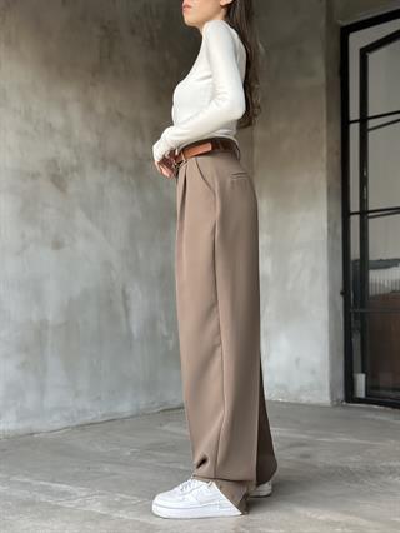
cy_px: 266
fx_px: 739
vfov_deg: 39.6
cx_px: 200
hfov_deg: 30.3
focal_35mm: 48
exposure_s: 1/49
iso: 400
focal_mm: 6.86
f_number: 1.78
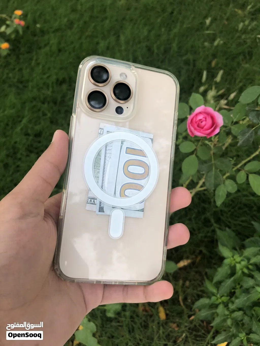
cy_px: 173
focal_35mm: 28
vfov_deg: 63.4
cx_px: 130
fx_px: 280
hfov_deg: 49.8
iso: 25
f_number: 1.8
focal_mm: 3.99
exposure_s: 1/40
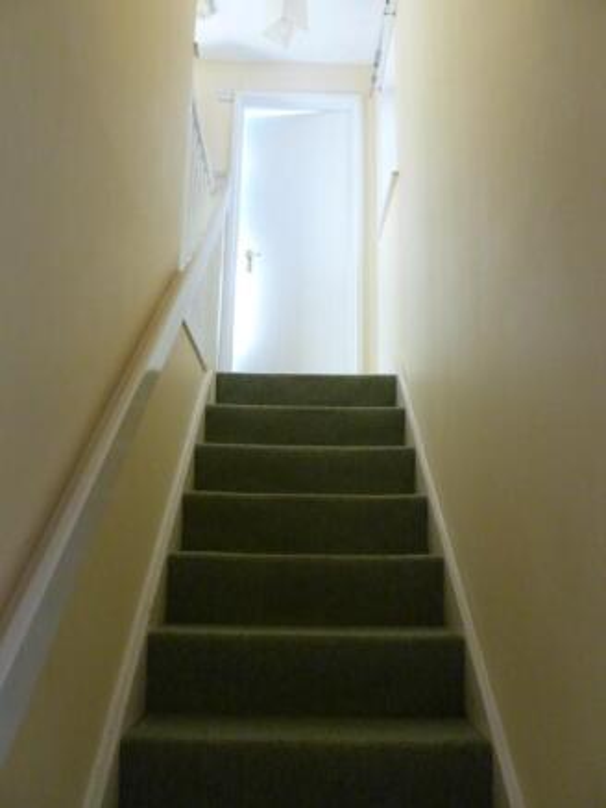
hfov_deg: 49.8
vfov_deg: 63.4
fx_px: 653
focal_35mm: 28
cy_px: 404
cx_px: 303
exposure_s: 1/60
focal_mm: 5
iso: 400
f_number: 3.3
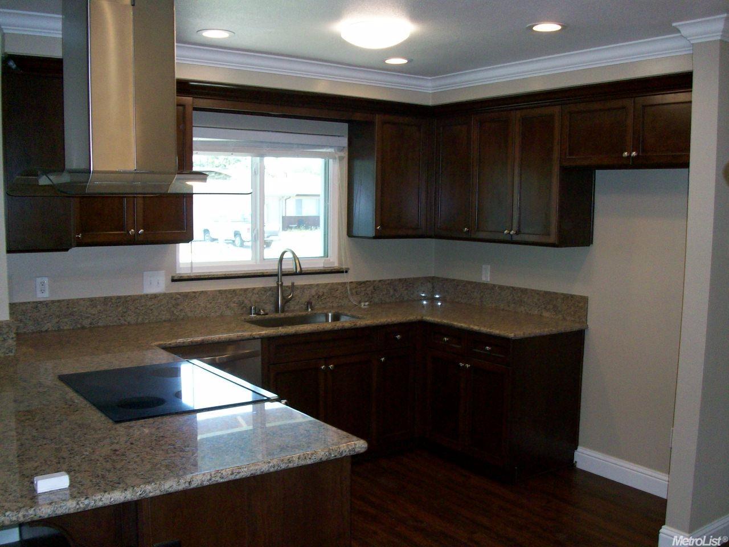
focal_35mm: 34
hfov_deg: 54.0
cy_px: 274
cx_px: 364
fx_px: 716
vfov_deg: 41.8
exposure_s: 1/60
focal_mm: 5.7
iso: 160
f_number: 2.8
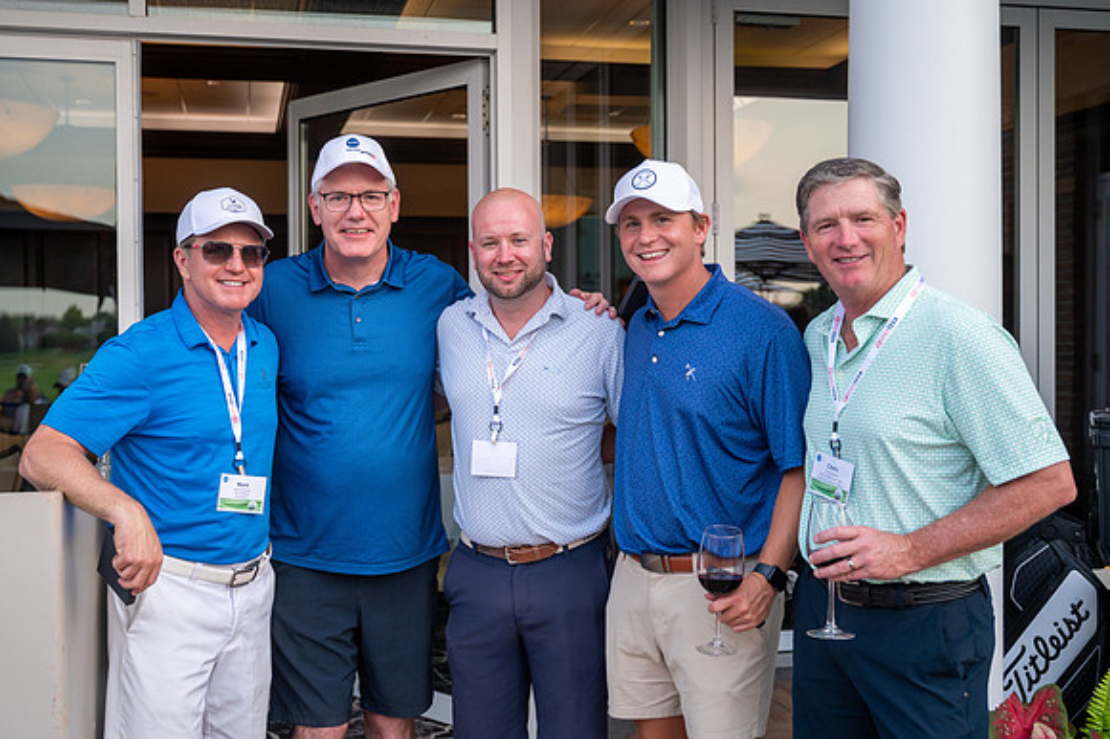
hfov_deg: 48.4
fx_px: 1234
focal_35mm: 40
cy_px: 370
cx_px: 555
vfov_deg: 33.3
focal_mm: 40
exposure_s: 1/500
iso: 500
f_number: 4
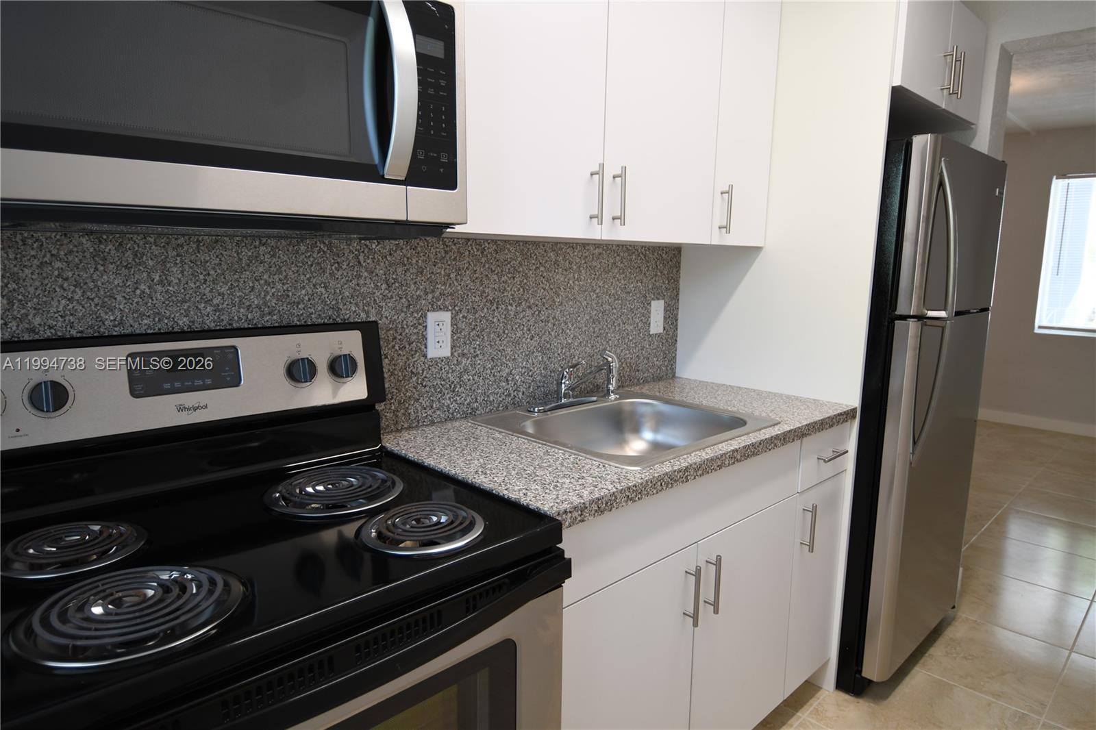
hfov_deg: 81.2
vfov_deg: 59.5
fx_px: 639
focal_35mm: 21
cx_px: 548
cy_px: 365
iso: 100
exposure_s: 1/30
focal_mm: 14
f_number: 4
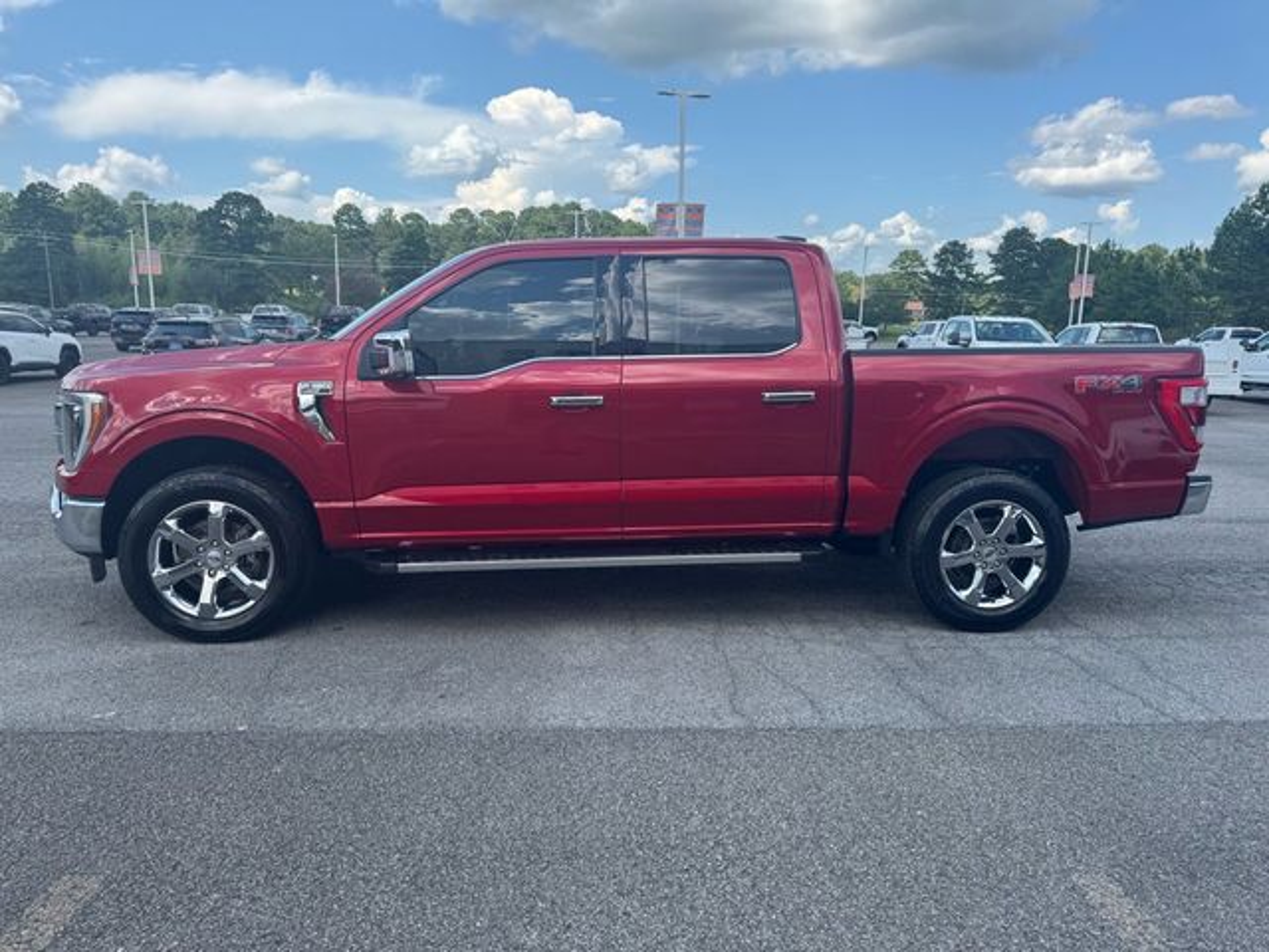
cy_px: 476
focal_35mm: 24
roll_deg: -1.2
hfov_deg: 71.6
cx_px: 634
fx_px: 880
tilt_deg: -12.1
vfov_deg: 56.8
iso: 80
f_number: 1.78
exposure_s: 1/2174
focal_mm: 6.76
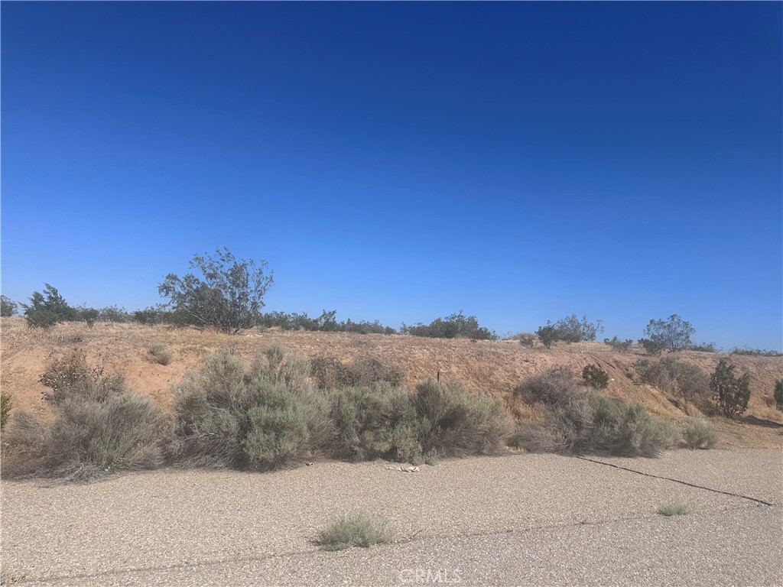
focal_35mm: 24
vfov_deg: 56.8
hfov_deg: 71.6
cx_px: 392
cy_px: 294
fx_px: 543
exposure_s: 1/8197
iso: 80
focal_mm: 6.86
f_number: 1.78
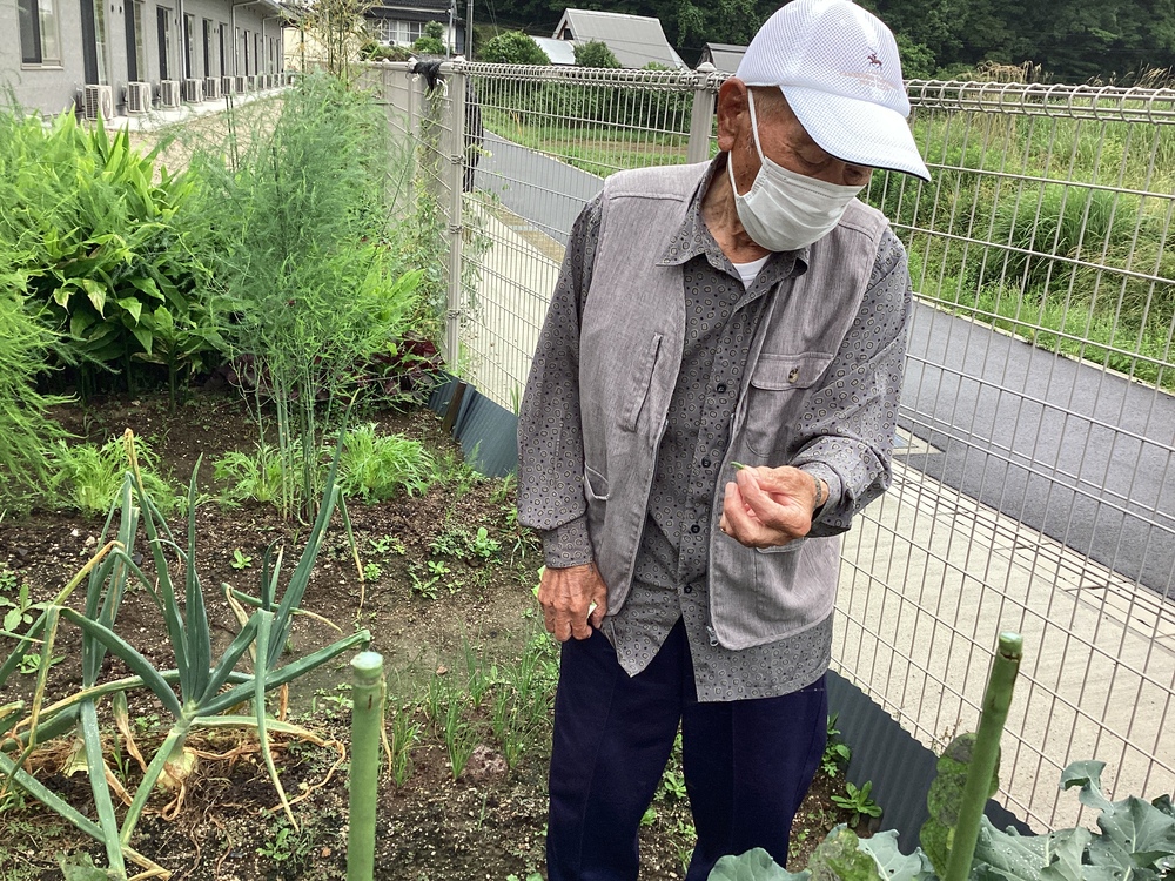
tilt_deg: -19.4
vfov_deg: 45.4
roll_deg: -3.0
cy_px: 440
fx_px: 1052
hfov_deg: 58.4
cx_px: 588
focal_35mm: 31
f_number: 2.4
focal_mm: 3.3
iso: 25
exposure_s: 1/339
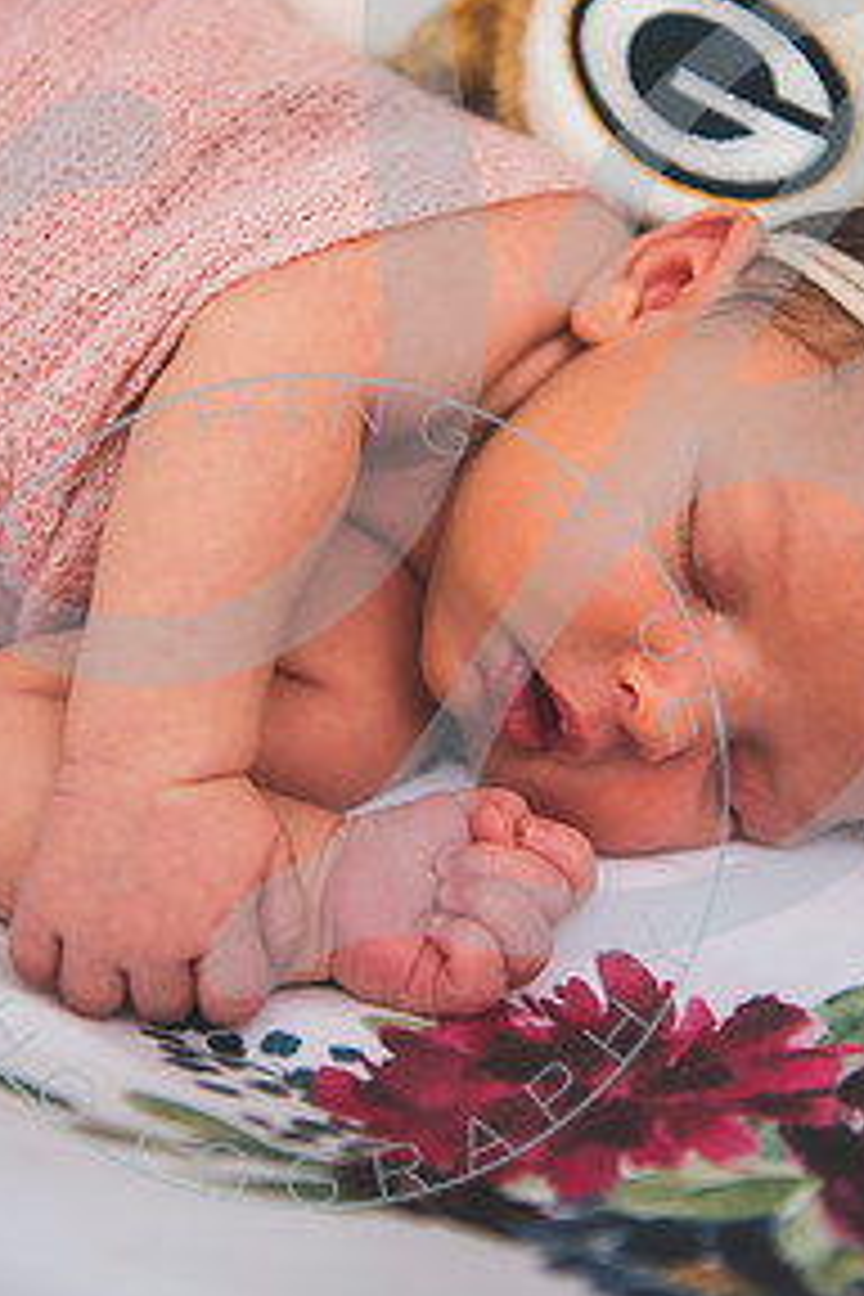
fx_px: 2700
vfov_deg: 26.9
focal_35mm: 75
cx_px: 513
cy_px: 450
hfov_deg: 18.2
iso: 100
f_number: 2.8
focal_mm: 48
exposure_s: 1/125
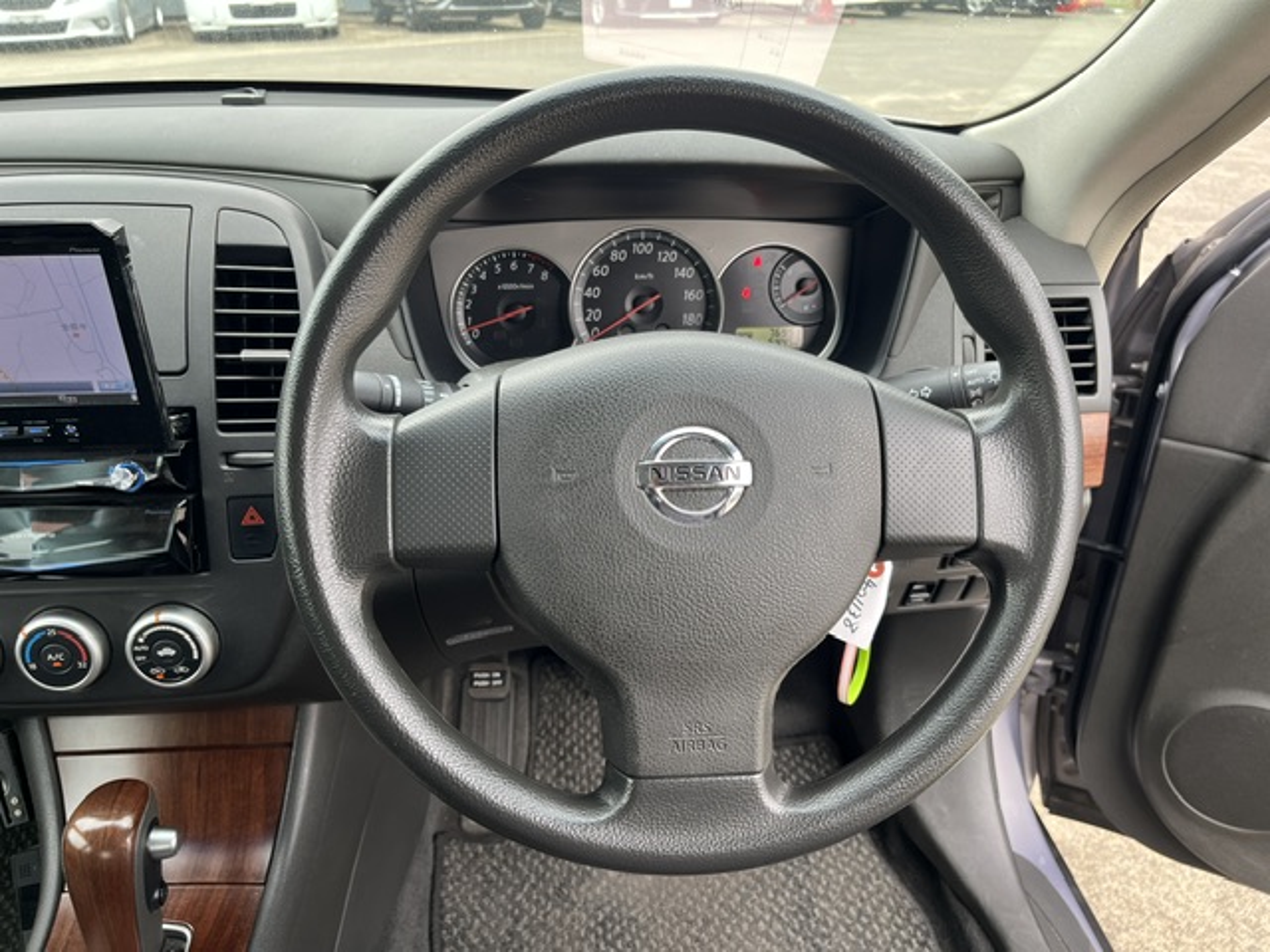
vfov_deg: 53.1
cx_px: 635
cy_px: 476
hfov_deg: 67.3
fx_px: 954
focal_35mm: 26
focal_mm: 5.1
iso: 50
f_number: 1.6
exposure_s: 1/121
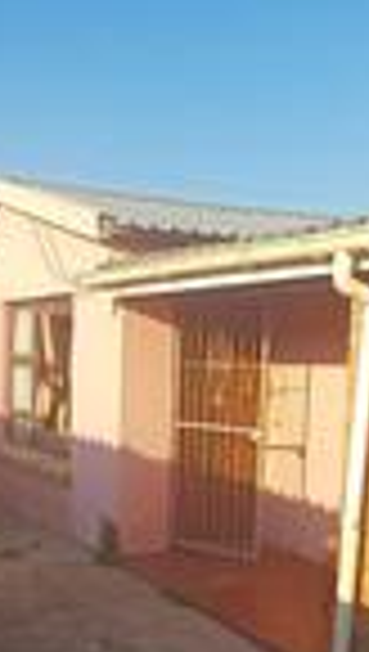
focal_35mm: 48
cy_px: 450
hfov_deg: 25.0
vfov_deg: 42.1
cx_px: 148
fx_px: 832
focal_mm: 1.64
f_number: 2.2
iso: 40
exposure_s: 1/754
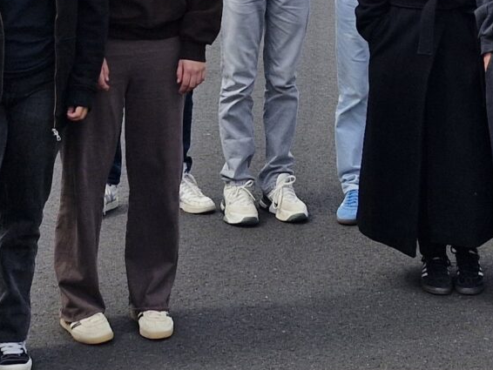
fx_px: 1482
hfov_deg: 18.7
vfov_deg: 12.5
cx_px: 394
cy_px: -375
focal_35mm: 104
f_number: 1.8
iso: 50
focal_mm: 5.54
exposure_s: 1/1412
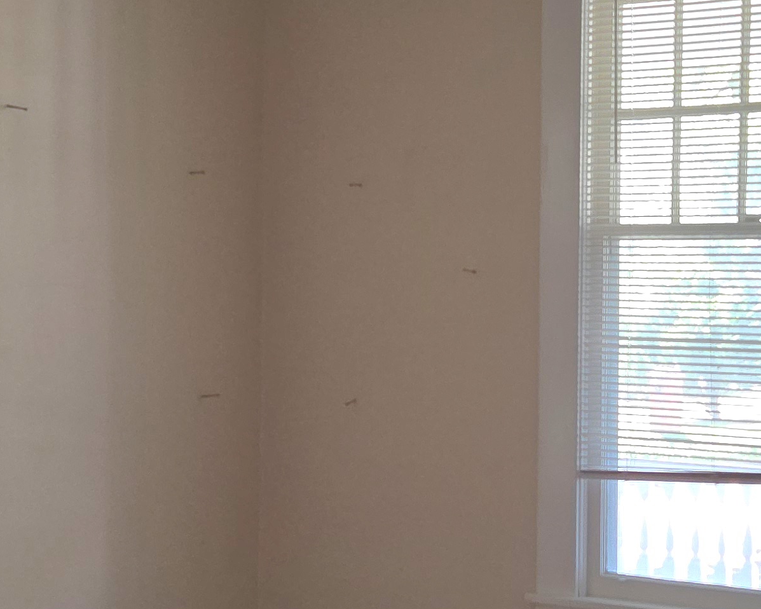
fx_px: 1689
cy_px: 310
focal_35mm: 75
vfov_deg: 20.4
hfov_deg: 25.4
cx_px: 350
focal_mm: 5.4
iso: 64
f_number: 1.8
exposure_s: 1/60.2
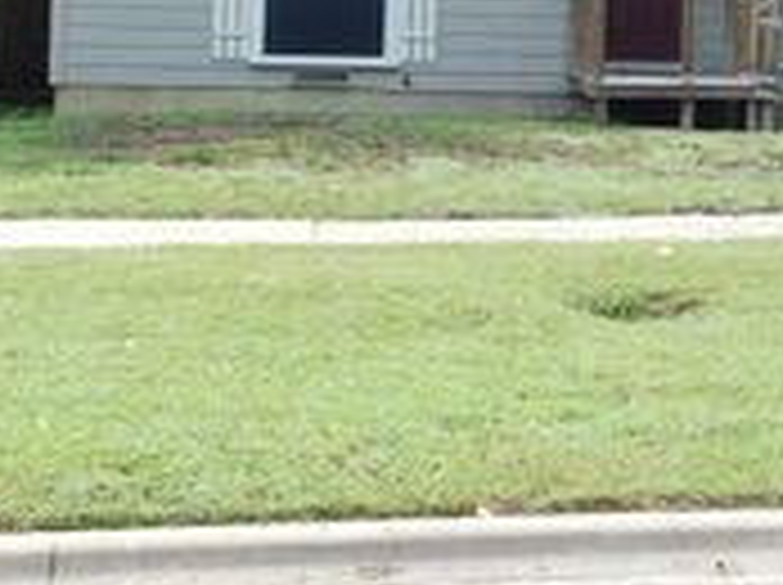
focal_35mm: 115
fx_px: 2598
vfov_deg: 12.6
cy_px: -65
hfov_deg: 16.6
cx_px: 855
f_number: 3.6
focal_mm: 7.1
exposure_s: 1/400
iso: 125
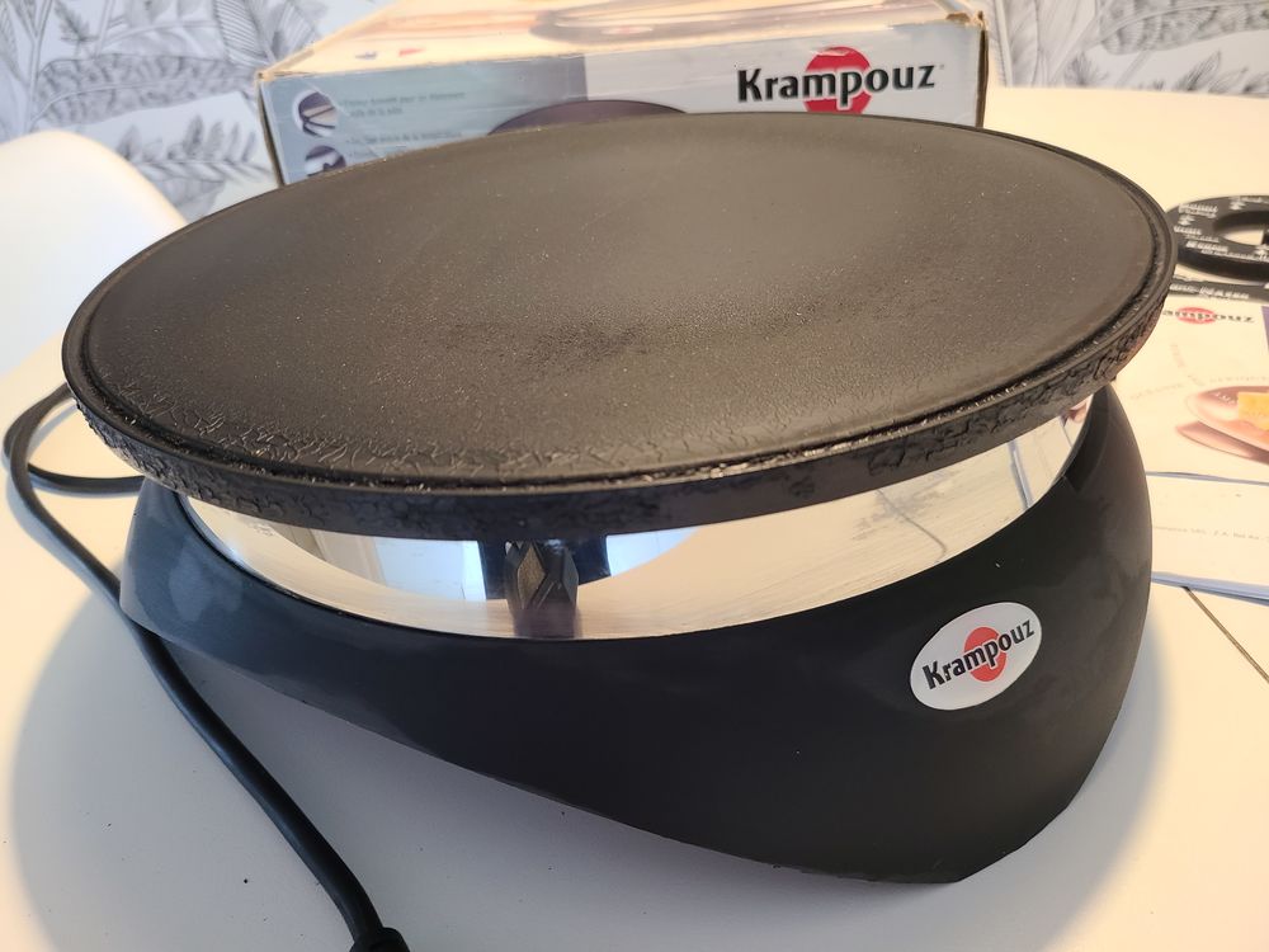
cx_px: 634
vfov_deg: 53.1
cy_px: 476
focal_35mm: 26
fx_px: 953
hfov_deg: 67.3
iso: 400
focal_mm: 5.4
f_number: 1.8
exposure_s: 1/50
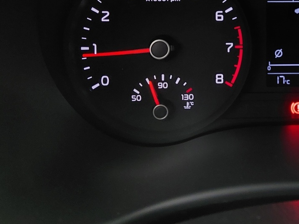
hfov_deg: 35.3
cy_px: 8
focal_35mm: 51
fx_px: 440
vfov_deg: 27.2
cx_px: 269
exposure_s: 1/25
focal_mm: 4.69
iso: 400
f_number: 1.8
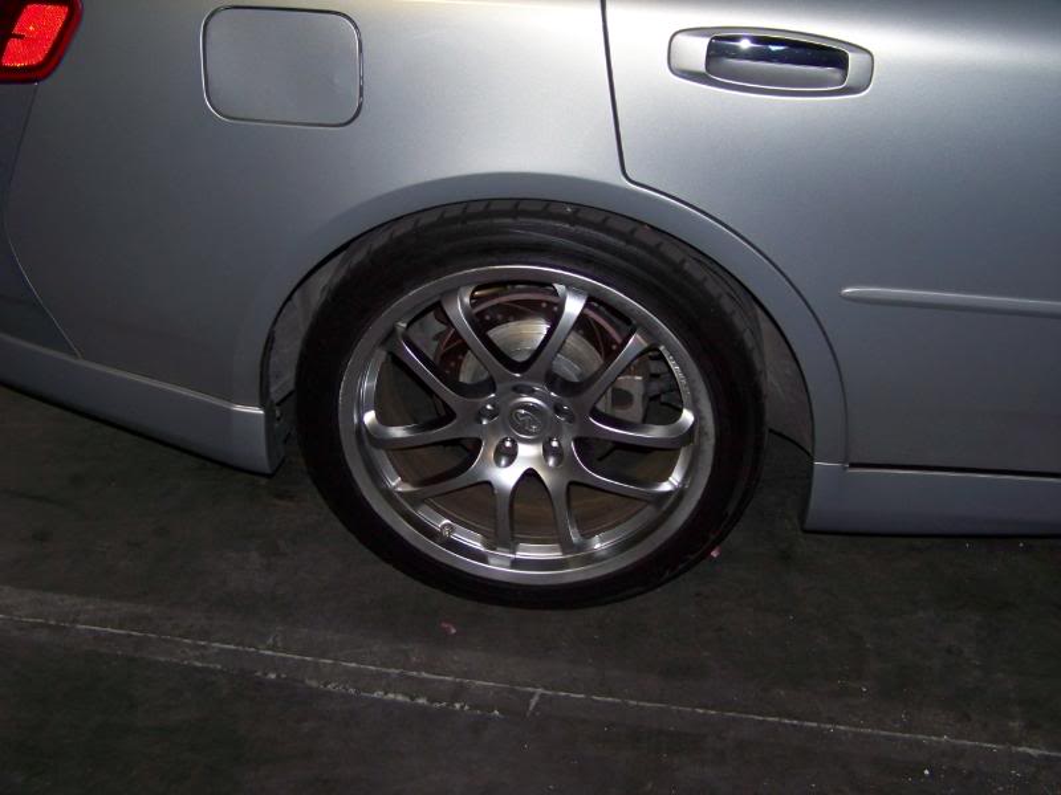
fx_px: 1318
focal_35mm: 43
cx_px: 530
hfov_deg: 43.9
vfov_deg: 33.6
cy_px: 398
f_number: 2.8
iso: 200
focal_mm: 6.75
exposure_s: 1/30
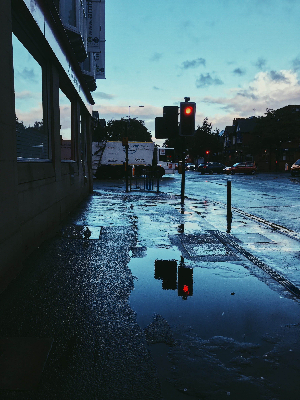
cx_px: 150
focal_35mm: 28
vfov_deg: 63.4
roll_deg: +0.5
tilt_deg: -4.3
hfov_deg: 49.7
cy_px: 200
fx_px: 324
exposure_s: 1/399
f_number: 1.8
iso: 20
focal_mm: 3.99
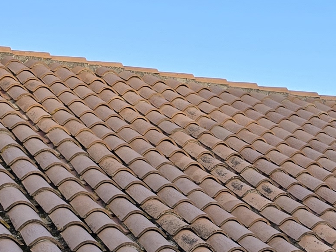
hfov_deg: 15.2
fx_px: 1145
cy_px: 401
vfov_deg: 11.9
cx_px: 532
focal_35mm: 118
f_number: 1.7
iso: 12
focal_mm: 6.3
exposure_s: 1/326
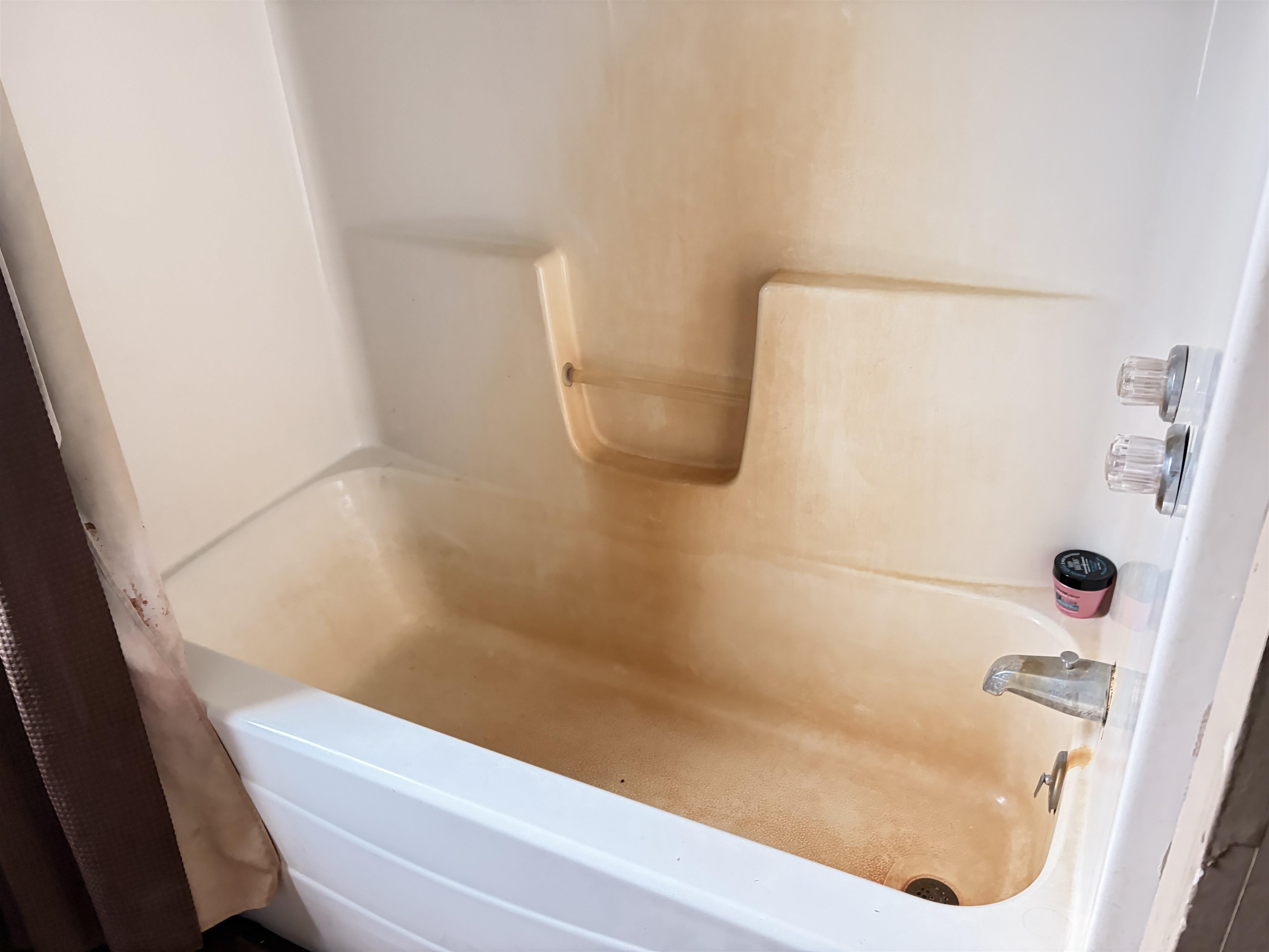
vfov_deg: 53.1
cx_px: 634
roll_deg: +4.5
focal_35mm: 26
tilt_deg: -26.5
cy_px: 476
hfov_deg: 67.3
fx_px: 953
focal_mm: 5.96
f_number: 1.6
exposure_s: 1/49
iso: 500
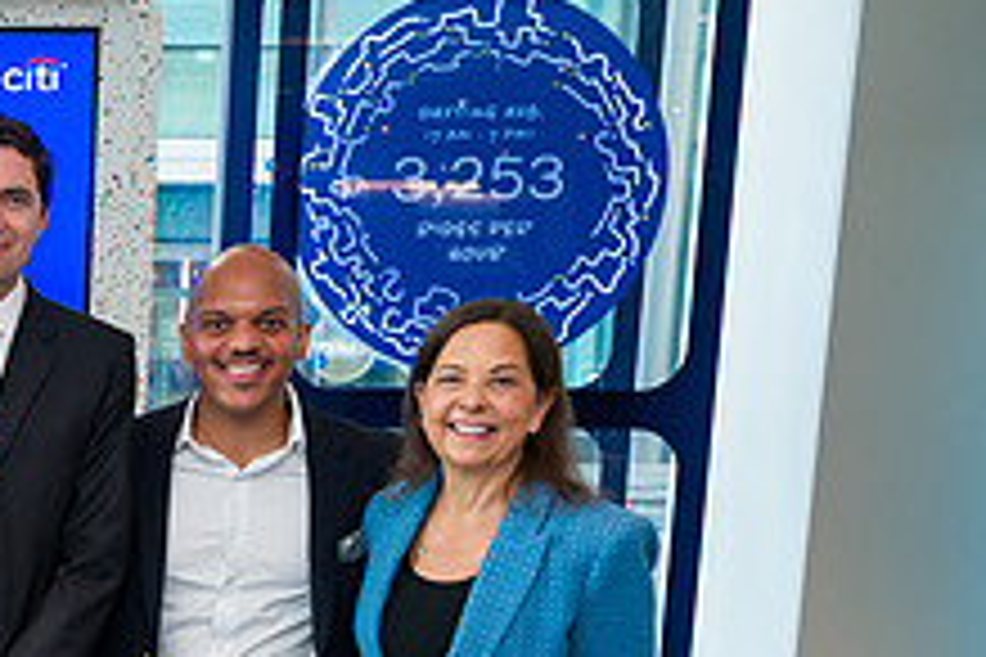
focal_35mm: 80
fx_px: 2191
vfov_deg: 16.6
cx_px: -399
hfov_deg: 22.0
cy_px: 712
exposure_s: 1/200
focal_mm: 26.5
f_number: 3.5
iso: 400
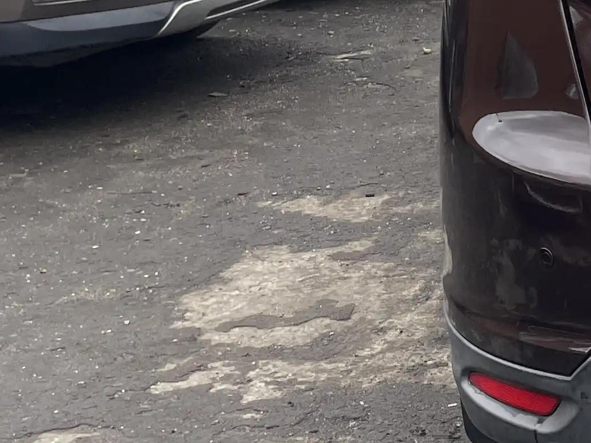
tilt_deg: -12.5
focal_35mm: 101
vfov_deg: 14.4
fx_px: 1724
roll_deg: -0.1
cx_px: 1012
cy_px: 11
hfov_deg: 16.7
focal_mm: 4.2
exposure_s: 1/593
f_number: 1.6
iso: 32
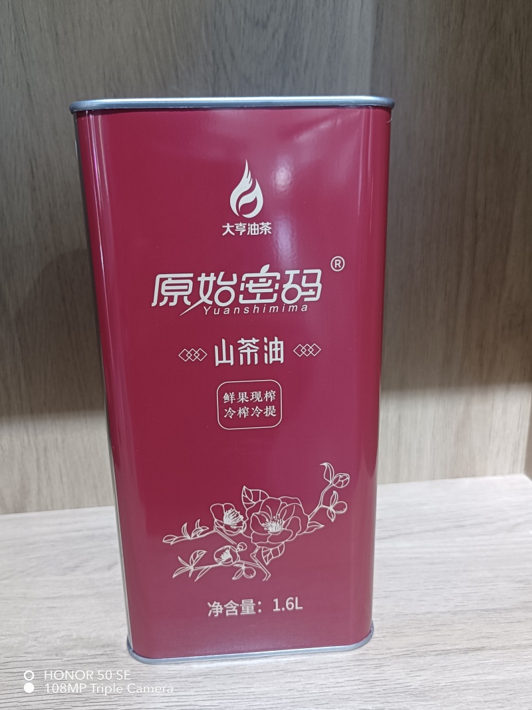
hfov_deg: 51.3
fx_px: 553
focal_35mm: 27
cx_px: 266
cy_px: 355
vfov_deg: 65.3
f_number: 1.9
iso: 997
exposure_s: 1/33.3
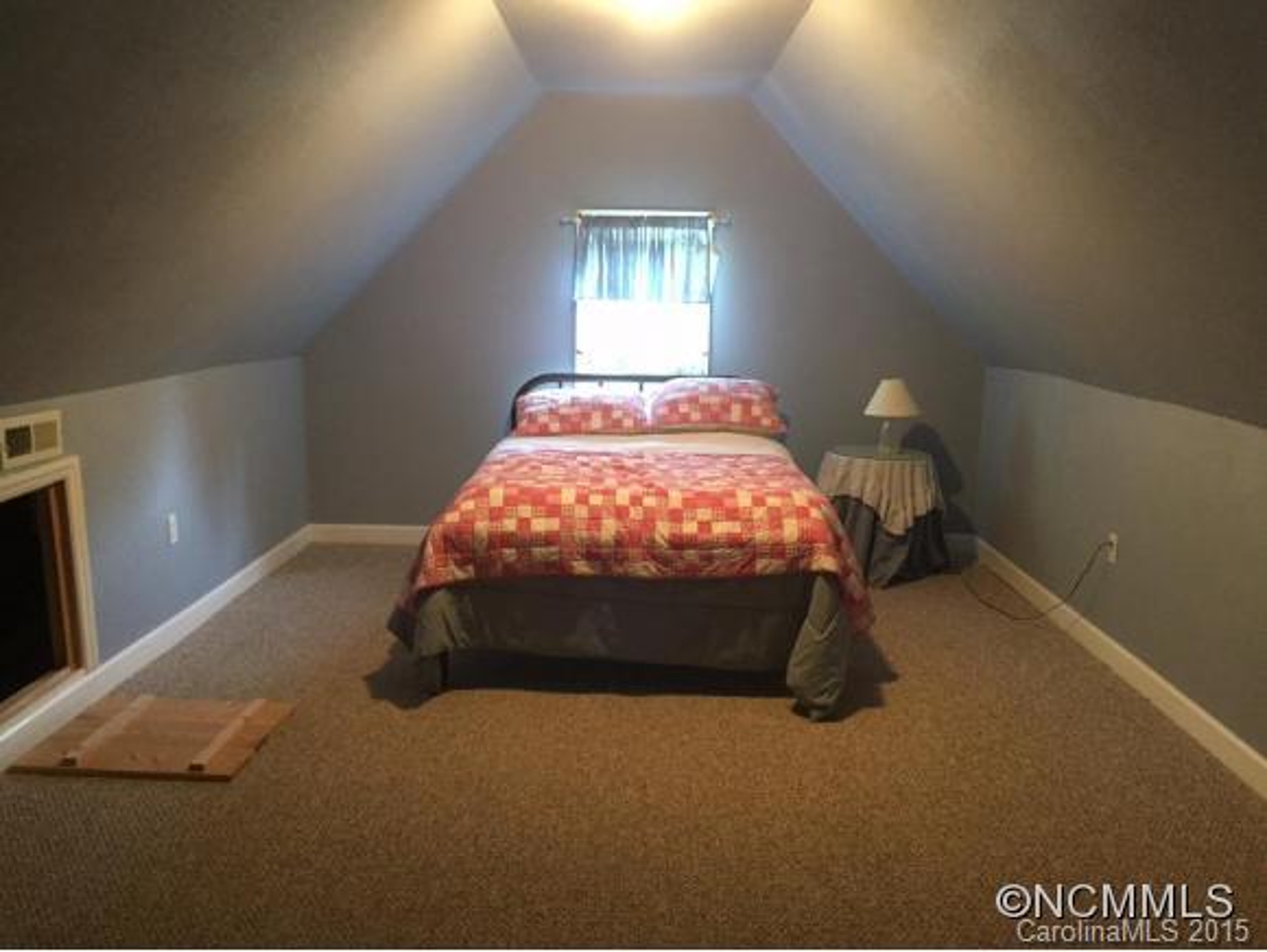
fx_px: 1062
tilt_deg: -10.2
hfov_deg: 61.6
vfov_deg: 48.3
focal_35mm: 29
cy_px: 476
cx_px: 634
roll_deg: -2.1
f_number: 2.2
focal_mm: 4.15
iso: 250
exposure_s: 1/15
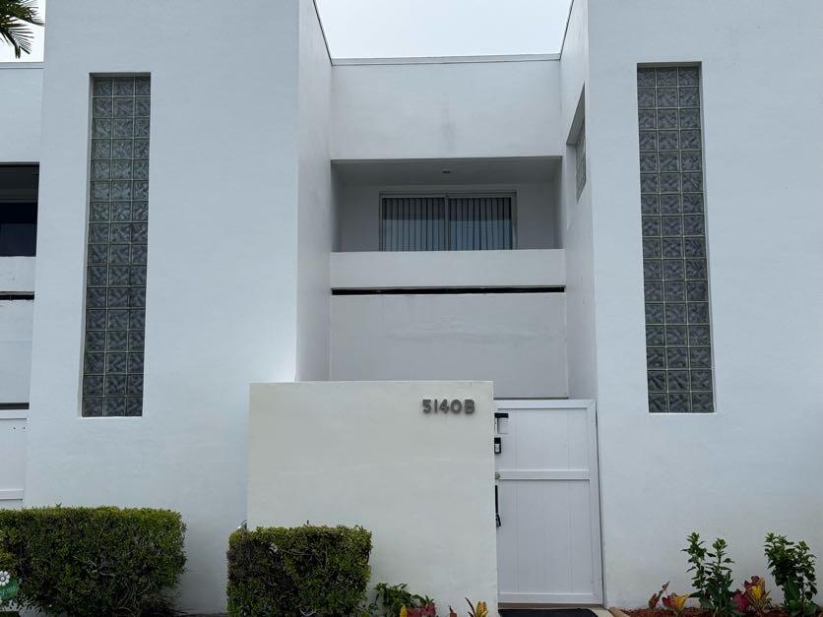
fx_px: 1141
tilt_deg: +9.1
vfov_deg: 30.3
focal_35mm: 48
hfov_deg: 39.7
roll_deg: +0.0
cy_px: 308
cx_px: 412
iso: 64
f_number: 1.78
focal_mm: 6.76
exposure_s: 1/2762
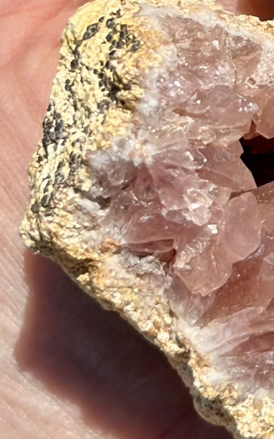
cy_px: -154
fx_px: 2329
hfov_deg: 6.6
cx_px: 506
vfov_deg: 10.5
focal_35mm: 195
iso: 100
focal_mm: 6.86
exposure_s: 1/8197
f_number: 1.78
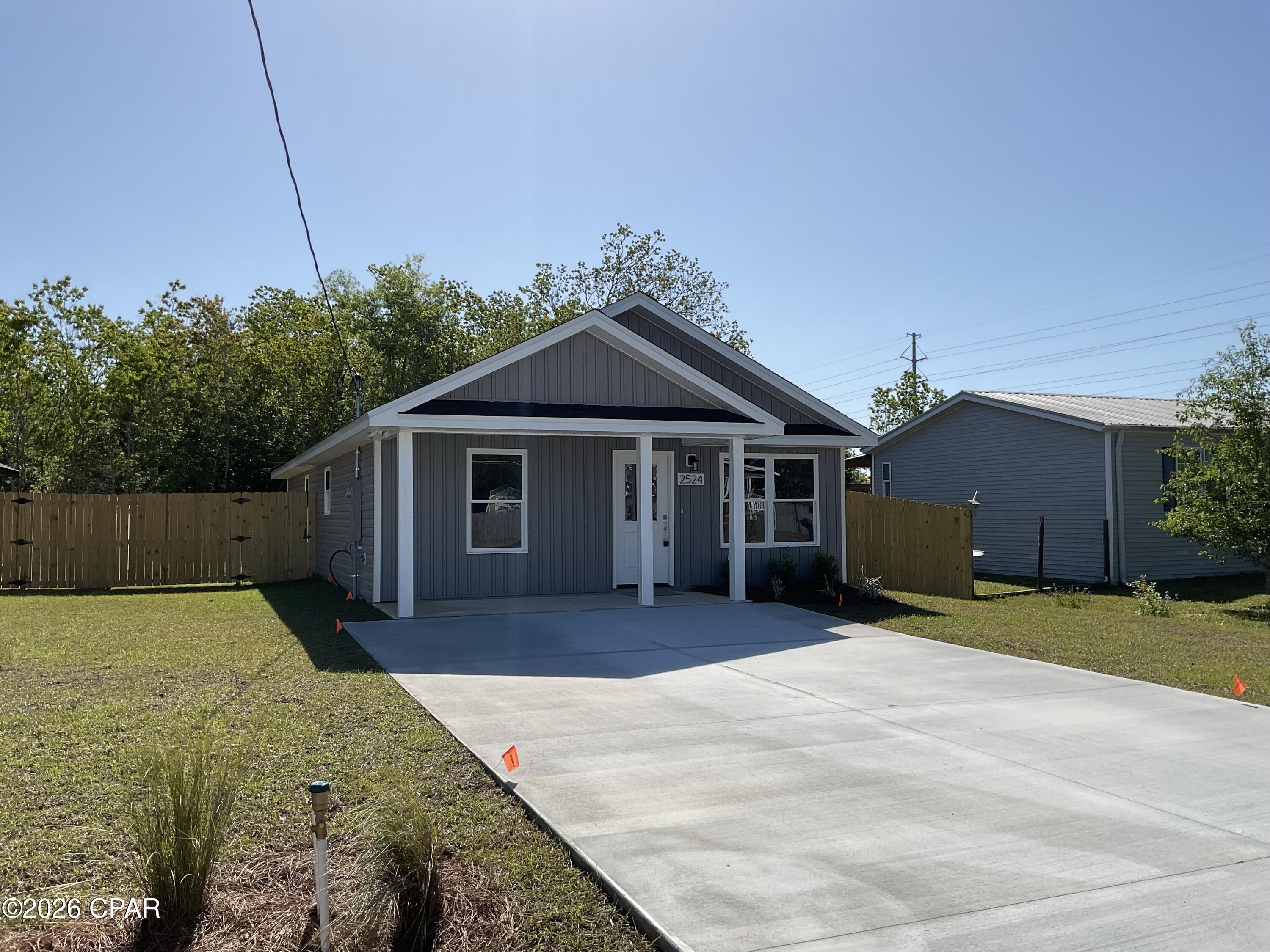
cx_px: 635
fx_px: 1064
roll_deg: -0.6
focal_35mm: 29
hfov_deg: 61.7
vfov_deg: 48.2
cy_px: 476
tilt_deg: -0.2
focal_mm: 3
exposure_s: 1/3125
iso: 16
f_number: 1.8
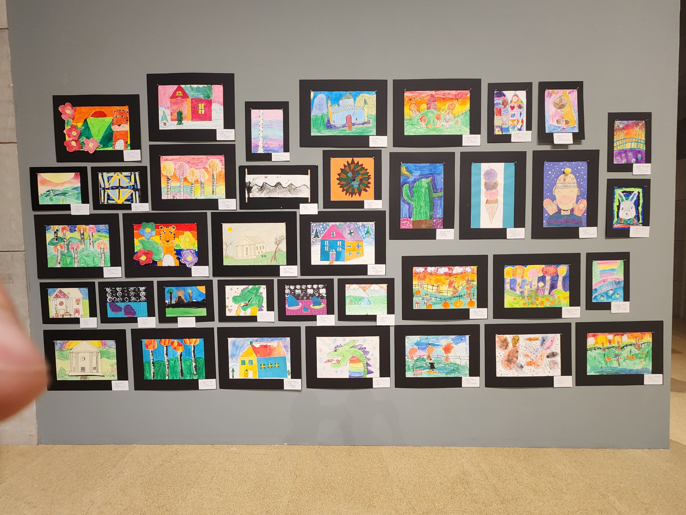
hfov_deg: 106.2
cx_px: 343
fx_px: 258
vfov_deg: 89.9
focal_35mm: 13
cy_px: 258
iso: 320
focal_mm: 2.2
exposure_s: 1/60
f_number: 2.2
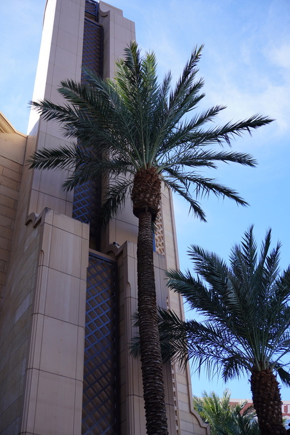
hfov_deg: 28.9
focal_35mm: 46
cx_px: 145
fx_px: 562
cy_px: 218
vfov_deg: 42.3
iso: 100
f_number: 5.6
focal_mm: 31
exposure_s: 1/250
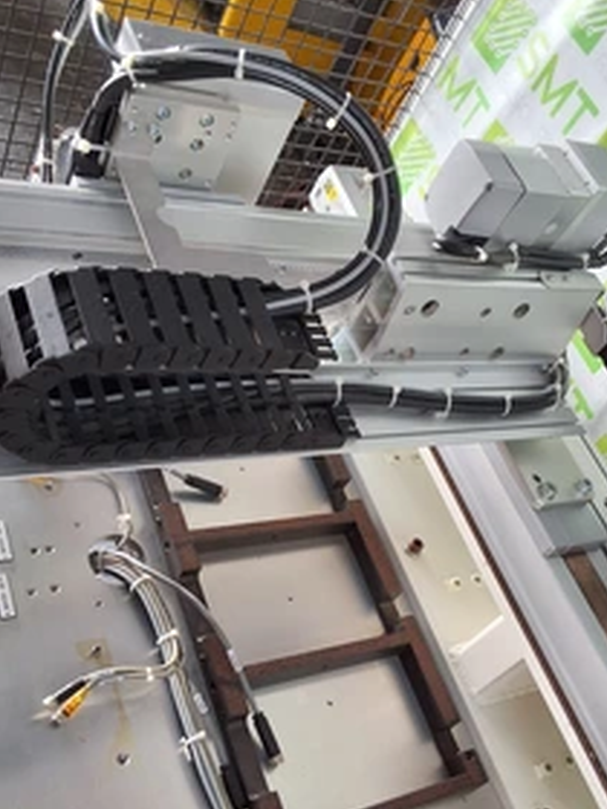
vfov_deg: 46.7
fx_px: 935
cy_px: 442
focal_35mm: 40
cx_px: 338
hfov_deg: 35.9
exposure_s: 1/40
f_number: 1.9
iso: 64
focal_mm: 2.91
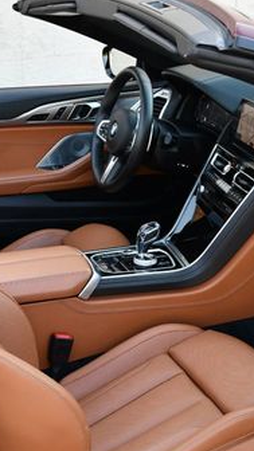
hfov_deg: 16.7
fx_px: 862
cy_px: 279
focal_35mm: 72
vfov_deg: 29.3
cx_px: 65
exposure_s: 1/250
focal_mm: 18
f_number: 3.5
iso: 400
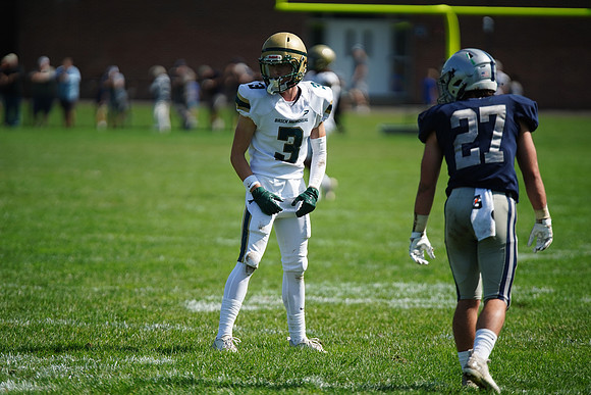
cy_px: 198
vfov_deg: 4.6
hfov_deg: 6.9
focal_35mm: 300
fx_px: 4926
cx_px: 296
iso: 400
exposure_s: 1/5000
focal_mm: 300
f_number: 2.8
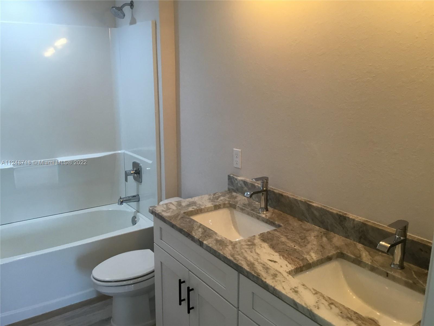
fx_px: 389
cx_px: 217
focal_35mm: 31
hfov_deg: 58.4
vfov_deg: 45.4
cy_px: 163
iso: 32
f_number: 2.4
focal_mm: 3.3
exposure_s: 1/30
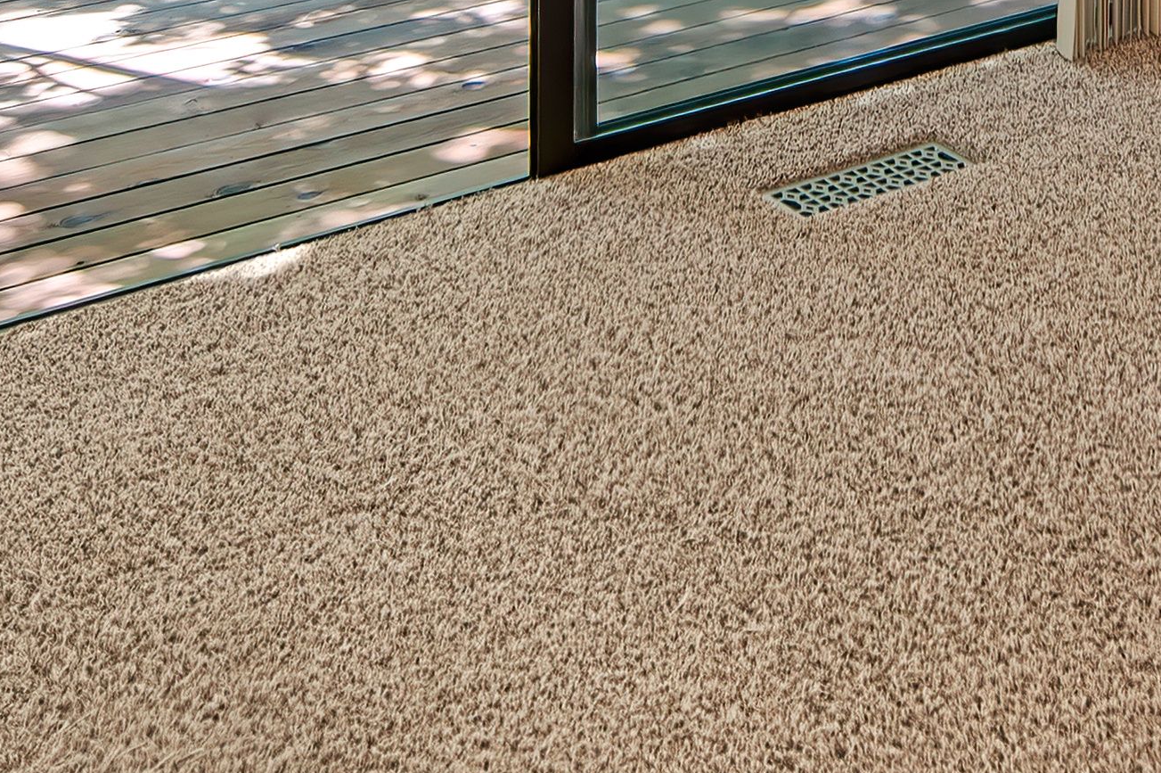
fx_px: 2095
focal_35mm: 65
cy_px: -725
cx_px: 1094
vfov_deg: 16.5
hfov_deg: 29.4
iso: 560
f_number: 4.8
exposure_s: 1/90
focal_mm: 14
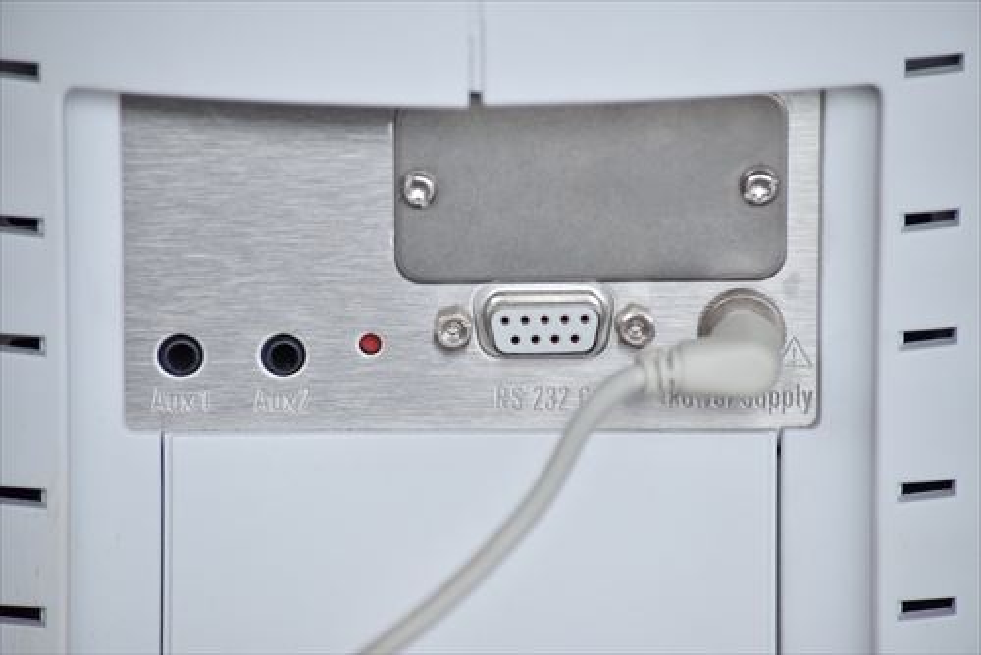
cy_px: 328
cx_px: 490
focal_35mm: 270
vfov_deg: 5.1
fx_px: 7361
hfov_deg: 7.6
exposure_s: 1/500
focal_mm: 180
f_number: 6.3
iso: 1250
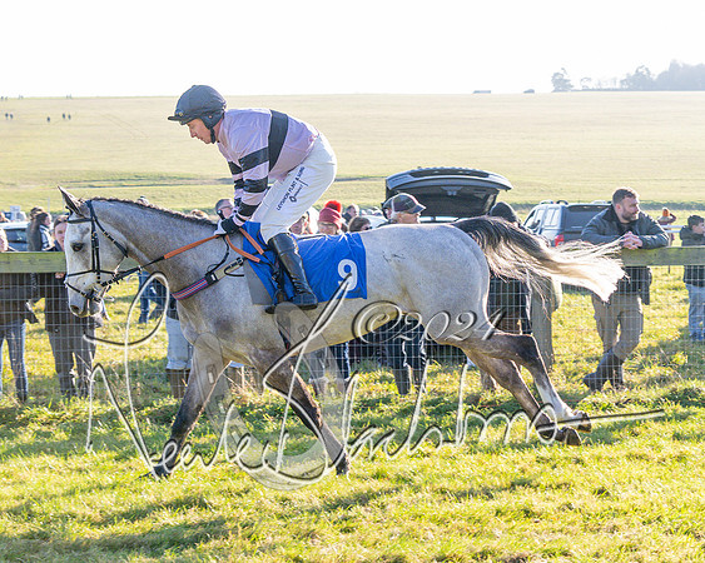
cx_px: 591
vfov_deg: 16.7
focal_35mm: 92
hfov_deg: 20.5
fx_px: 1917
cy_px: 363
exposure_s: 1/1000
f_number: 4
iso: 640
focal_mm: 39
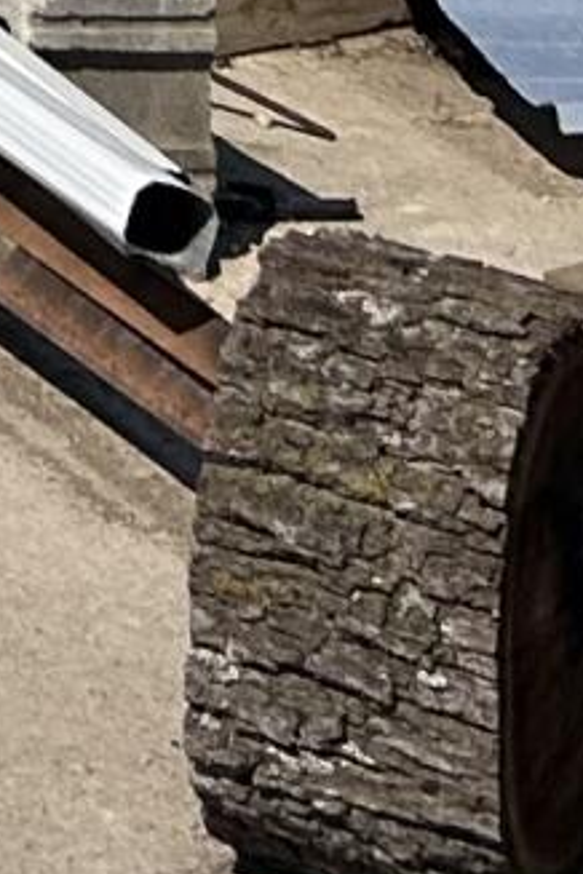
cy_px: -2071
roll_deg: +0.3
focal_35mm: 248
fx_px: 6024
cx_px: -695
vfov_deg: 7.1
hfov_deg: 5.4
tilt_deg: +1.3
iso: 50
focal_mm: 5.7
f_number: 1.5
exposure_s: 1/6993
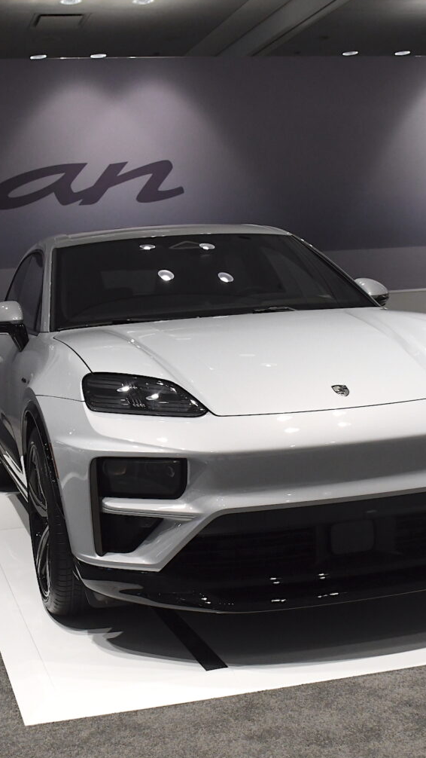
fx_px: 964
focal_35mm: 48
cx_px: 114
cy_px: 381
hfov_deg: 24.7
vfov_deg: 42.9
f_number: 5
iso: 2500
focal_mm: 20
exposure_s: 1/500
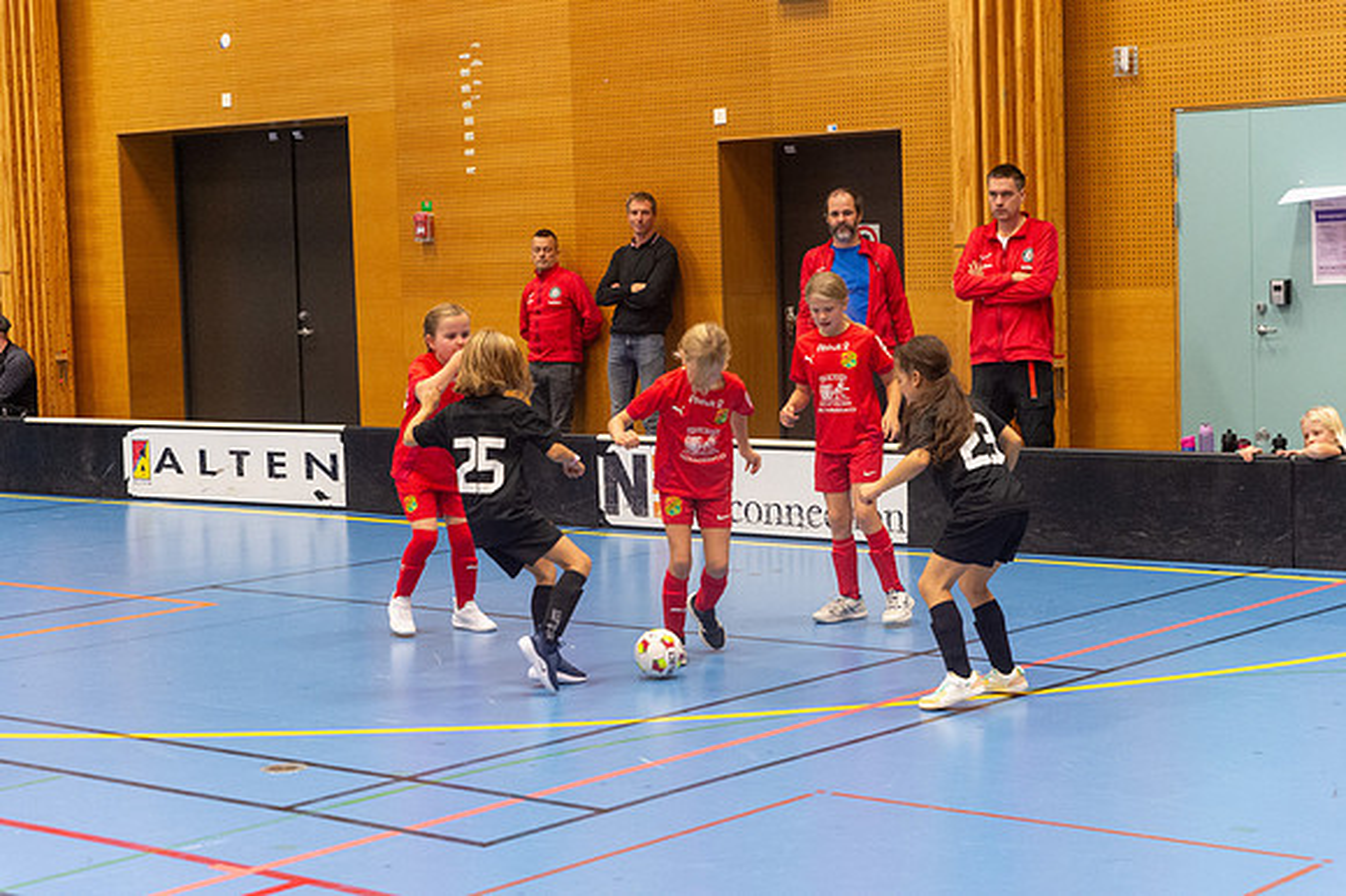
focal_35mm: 70
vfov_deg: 19.4
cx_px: 673
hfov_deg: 28.9
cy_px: 448
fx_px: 2616
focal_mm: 70
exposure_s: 1/400
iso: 6400
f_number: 3.5
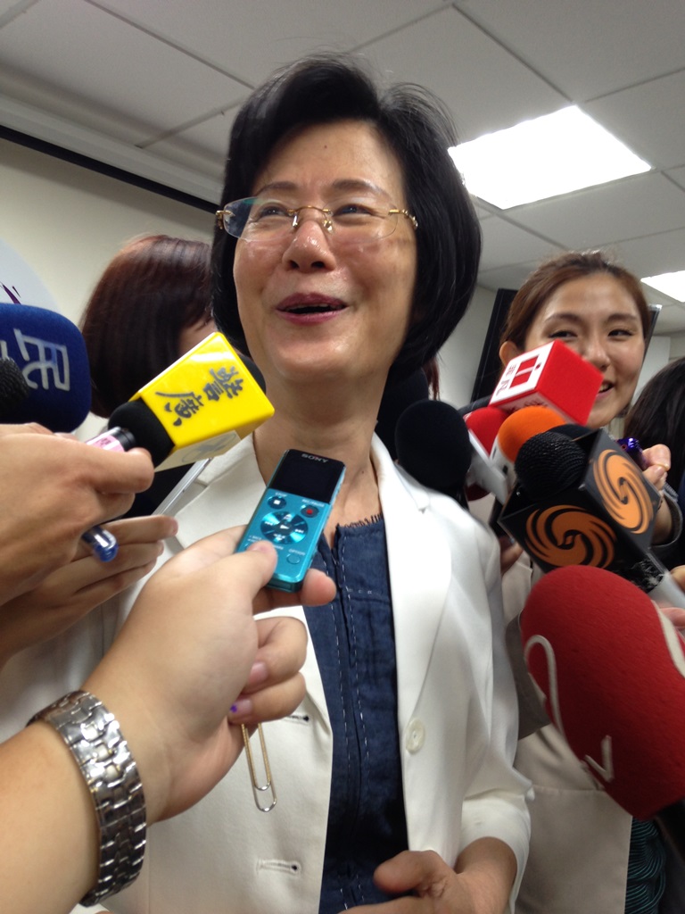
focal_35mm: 33
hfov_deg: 42.9
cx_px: 342
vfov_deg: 55.4
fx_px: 871
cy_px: 457
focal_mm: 4.12
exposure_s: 1/20
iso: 64
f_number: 2.4
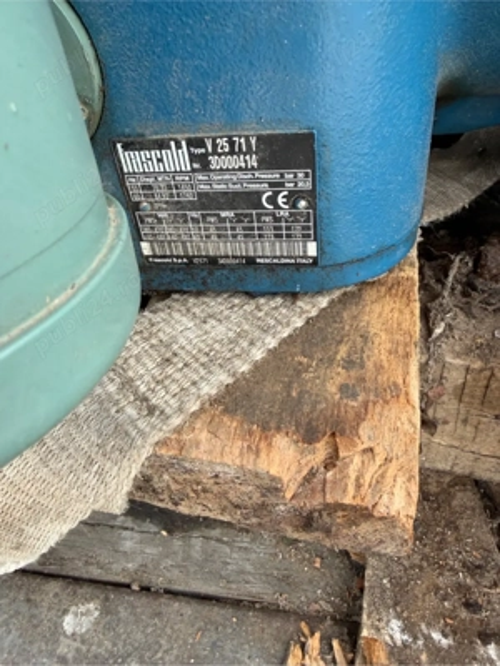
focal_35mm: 24
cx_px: 250
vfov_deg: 71.6
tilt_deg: -38.4
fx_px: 462
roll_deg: -1.4
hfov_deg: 56.8
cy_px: 333
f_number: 2.2
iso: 80
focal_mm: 2.22
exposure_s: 1/121
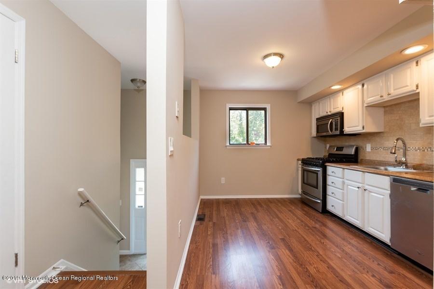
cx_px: 217
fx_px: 193
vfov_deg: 73.7
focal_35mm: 16
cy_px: 144
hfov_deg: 96.7
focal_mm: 16
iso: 320
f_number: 8
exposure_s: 1/30
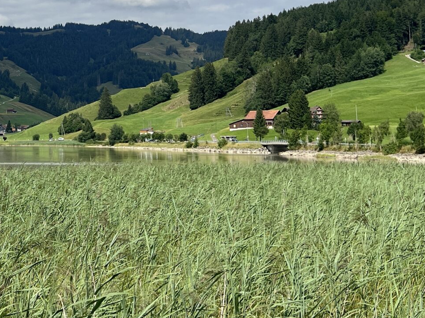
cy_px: 13
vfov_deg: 20.7
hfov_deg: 27.1
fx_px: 847
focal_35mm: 69
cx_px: 39
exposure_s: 1/6993
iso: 50
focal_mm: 5.7
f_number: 1.5
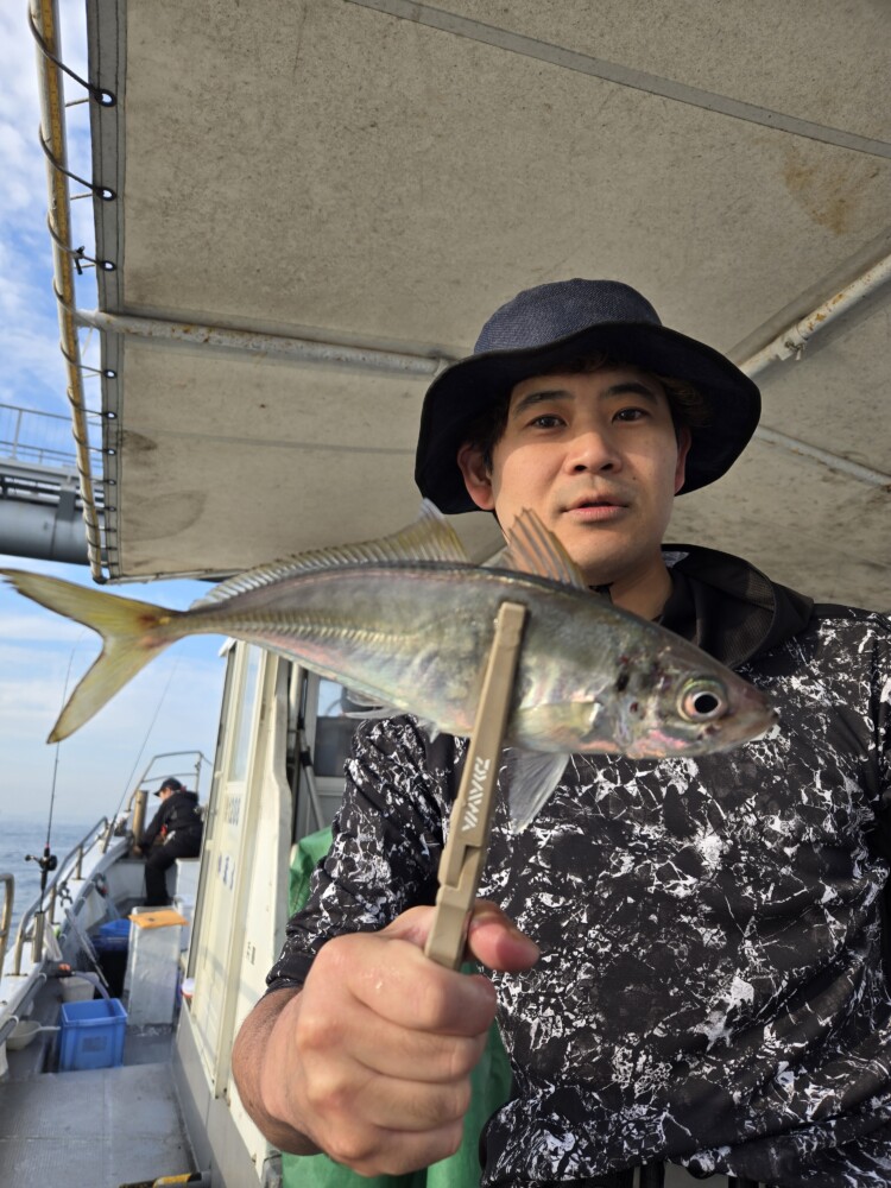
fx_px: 789
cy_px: 594
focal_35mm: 23
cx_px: 446
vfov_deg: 73.9
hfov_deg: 58.9
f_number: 1.8
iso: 25
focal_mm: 5.4
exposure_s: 1/494
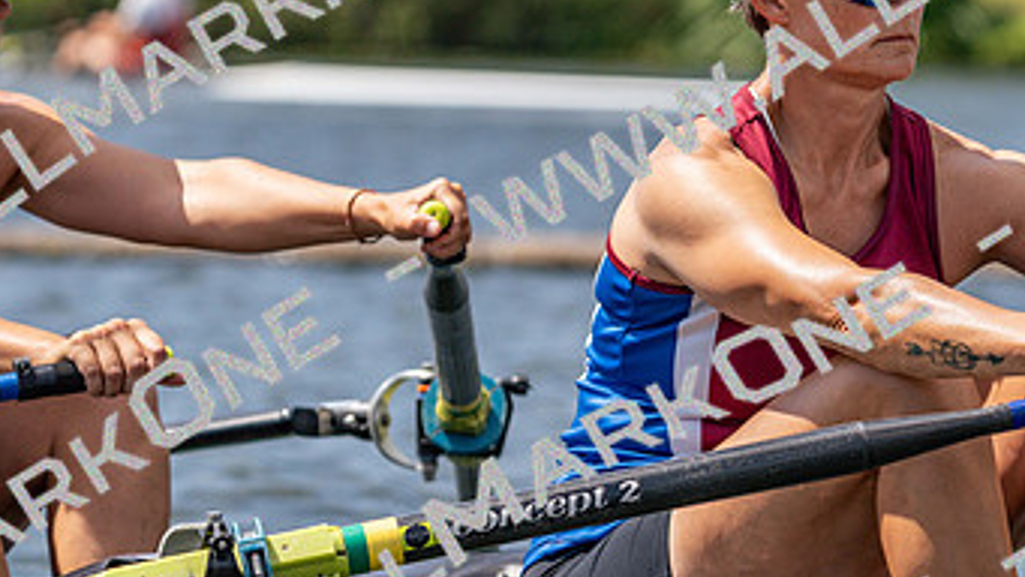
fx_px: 11418
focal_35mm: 420
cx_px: 842
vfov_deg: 2.9
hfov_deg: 5.1
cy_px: 254
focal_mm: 236
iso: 320
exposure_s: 1/2000
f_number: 5.6
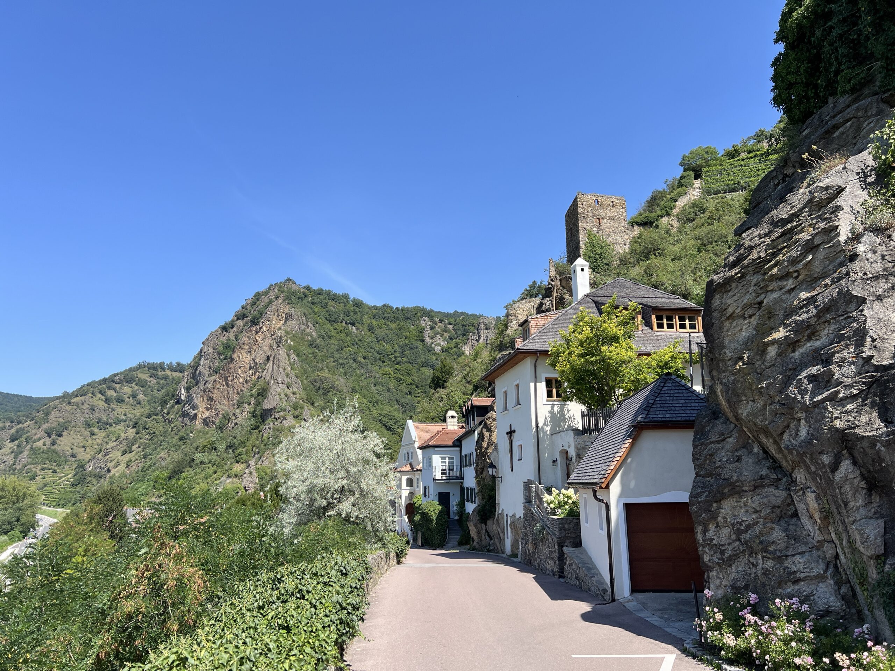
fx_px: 672
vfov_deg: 53.1
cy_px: 336
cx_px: 448
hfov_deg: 67.3
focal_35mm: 26
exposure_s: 1/2915
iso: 50
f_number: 1.5
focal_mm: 5.7
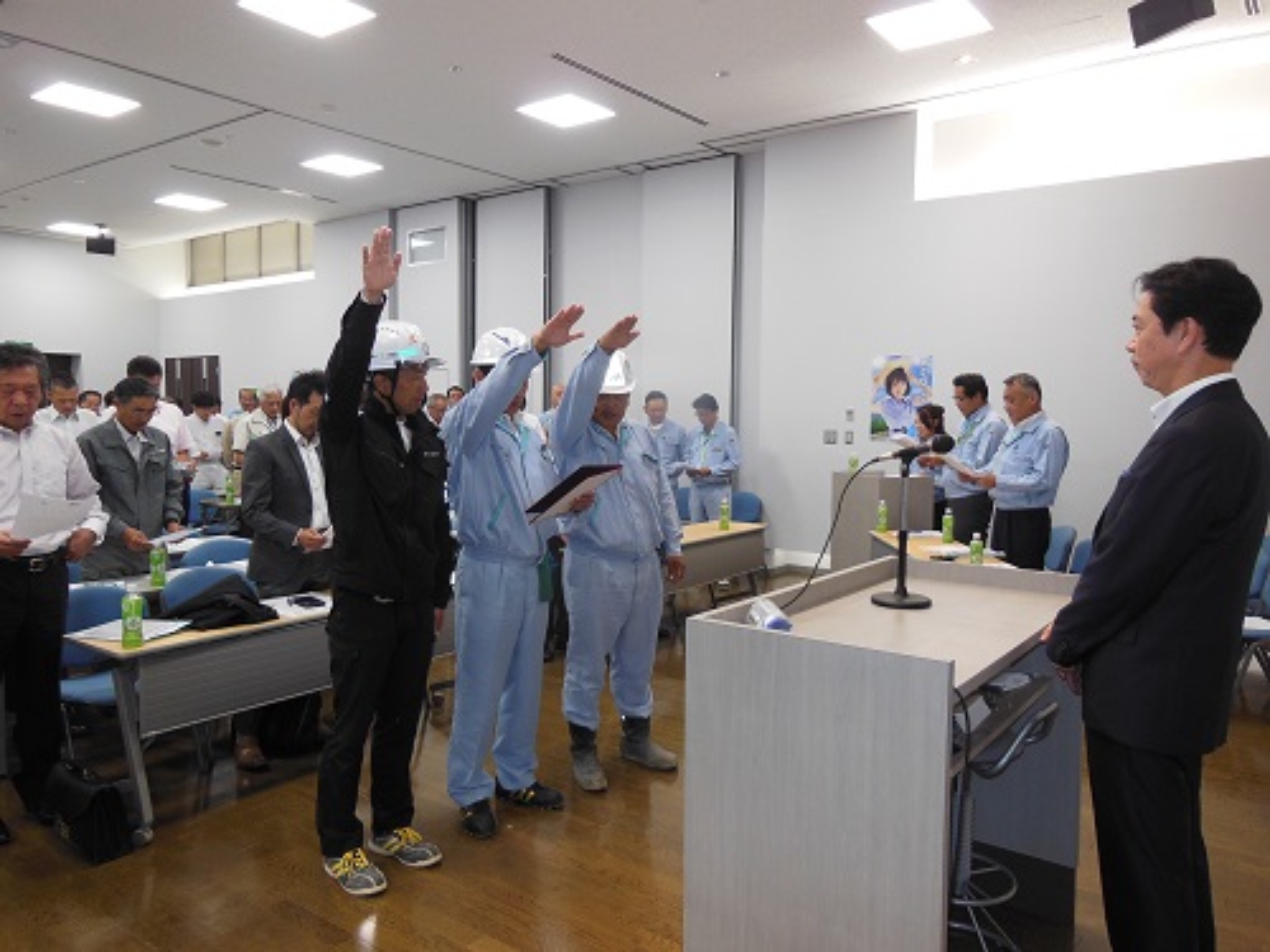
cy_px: 476
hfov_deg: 69.4
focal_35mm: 25
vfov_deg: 54.9
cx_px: 635
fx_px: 917
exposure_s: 1/30
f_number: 3.5
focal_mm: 4.5
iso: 200
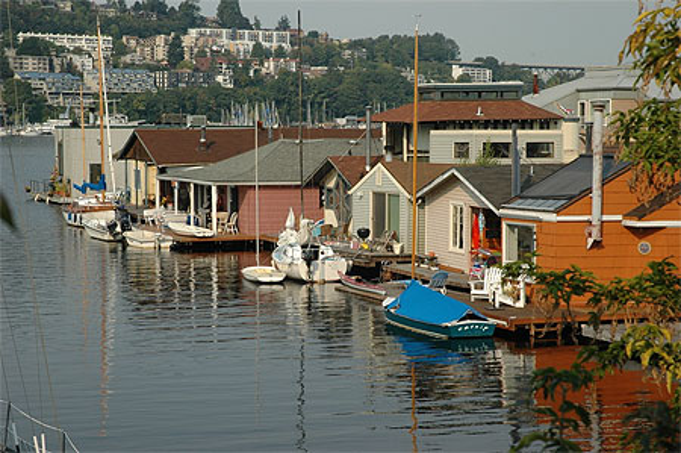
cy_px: 226
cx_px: 340
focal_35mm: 82
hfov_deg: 24.6
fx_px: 1559
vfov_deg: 16.5
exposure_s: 1/320
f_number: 9
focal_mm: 55
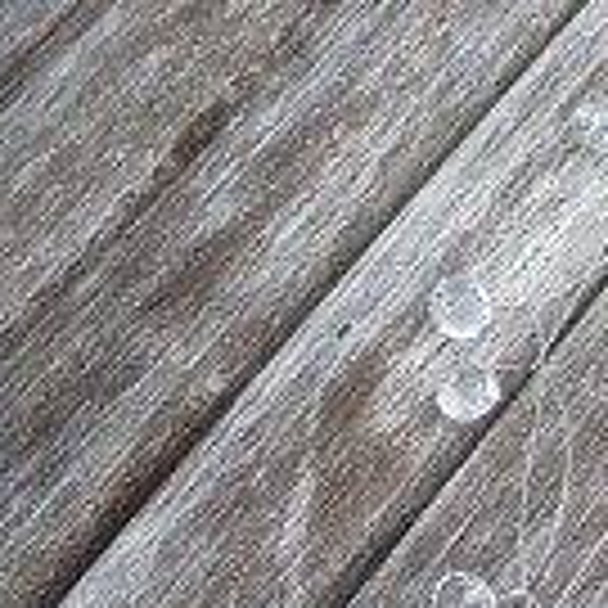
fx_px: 1252
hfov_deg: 23.5
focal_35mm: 63
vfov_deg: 25.6
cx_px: 831
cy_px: 640
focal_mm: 4.4
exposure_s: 1/80
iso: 100
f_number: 2.8
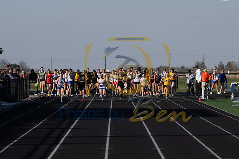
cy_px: 80
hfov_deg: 6.9
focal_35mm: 300
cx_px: 120
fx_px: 1990
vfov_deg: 4.6
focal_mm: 200
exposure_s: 1/1250
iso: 160
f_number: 5.6
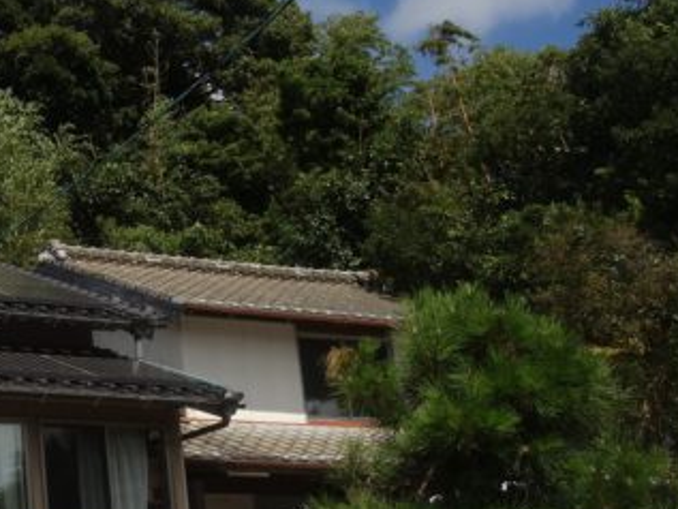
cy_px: 234
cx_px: -195
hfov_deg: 22.5
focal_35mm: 78
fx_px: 1528
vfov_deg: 18.9
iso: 125
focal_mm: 10.4
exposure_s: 1/640
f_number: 6.3
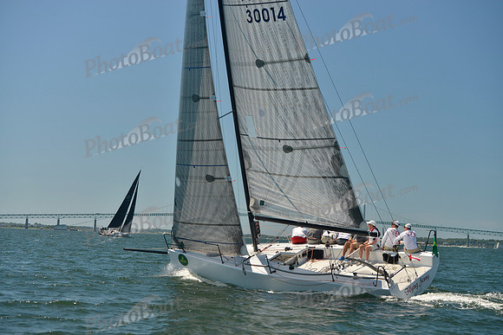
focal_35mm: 70
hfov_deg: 28.8
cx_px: 252
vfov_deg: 19.5
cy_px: 168
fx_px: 978
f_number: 5
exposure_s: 1/1250
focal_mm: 70
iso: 280
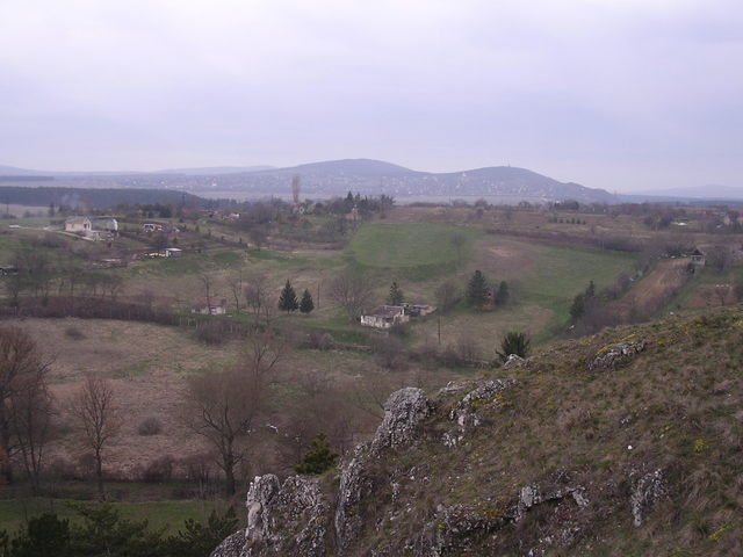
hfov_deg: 43.9
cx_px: 372
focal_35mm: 43
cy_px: 278
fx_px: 923
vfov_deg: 33.6
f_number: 3
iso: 100
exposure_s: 1/309
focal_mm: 6.6
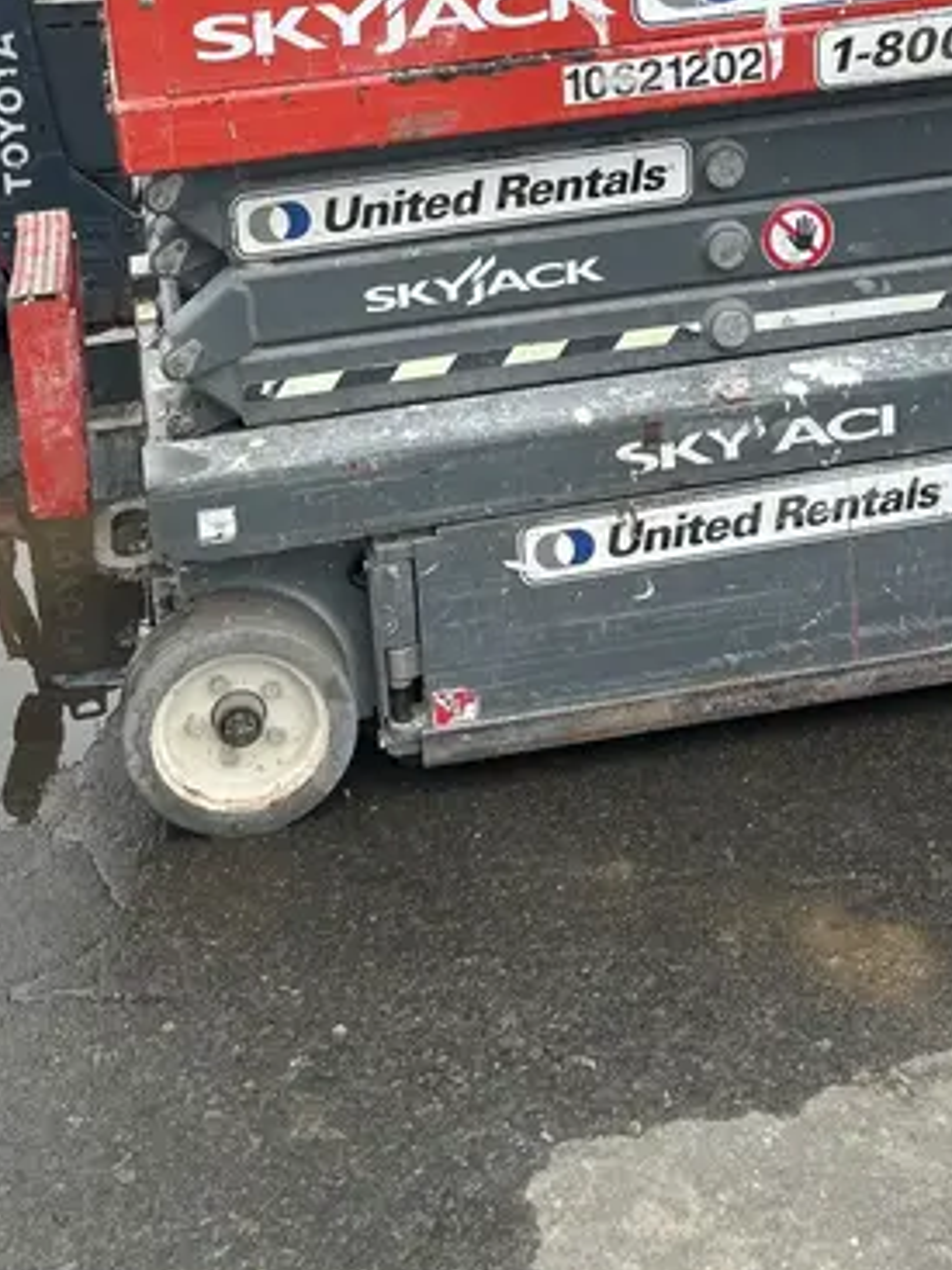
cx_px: 440
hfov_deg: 28.0
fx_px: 1908
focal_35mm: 52
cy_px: 43
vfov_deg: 34.0
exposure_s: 1/957
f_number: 1.5
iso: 50
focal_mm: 5.7
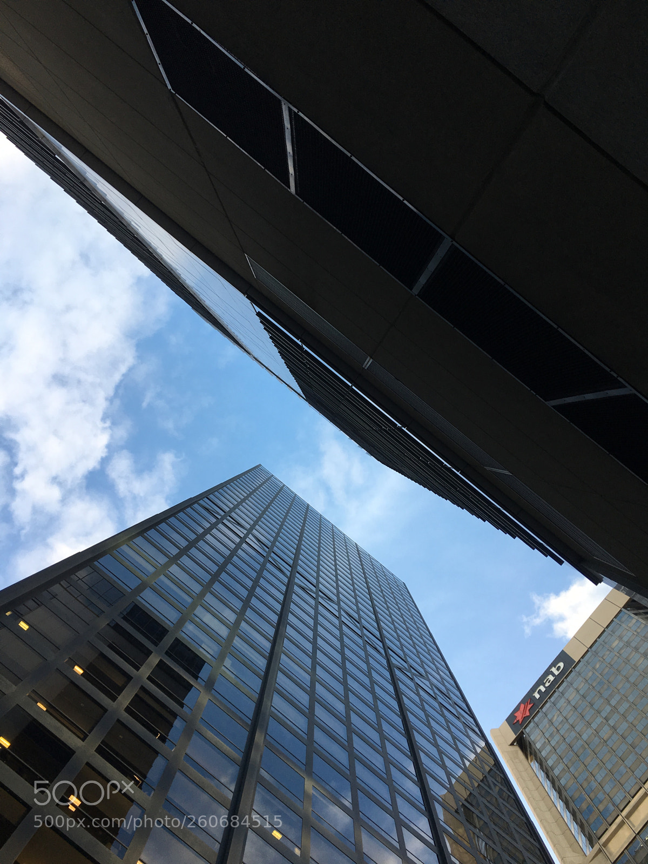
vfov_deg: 61.7
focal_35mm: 29
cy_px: 432
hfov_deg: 48.2
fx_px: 724
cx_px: 324
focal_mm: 4.15
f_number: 2.2
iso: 25
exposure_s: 1/246
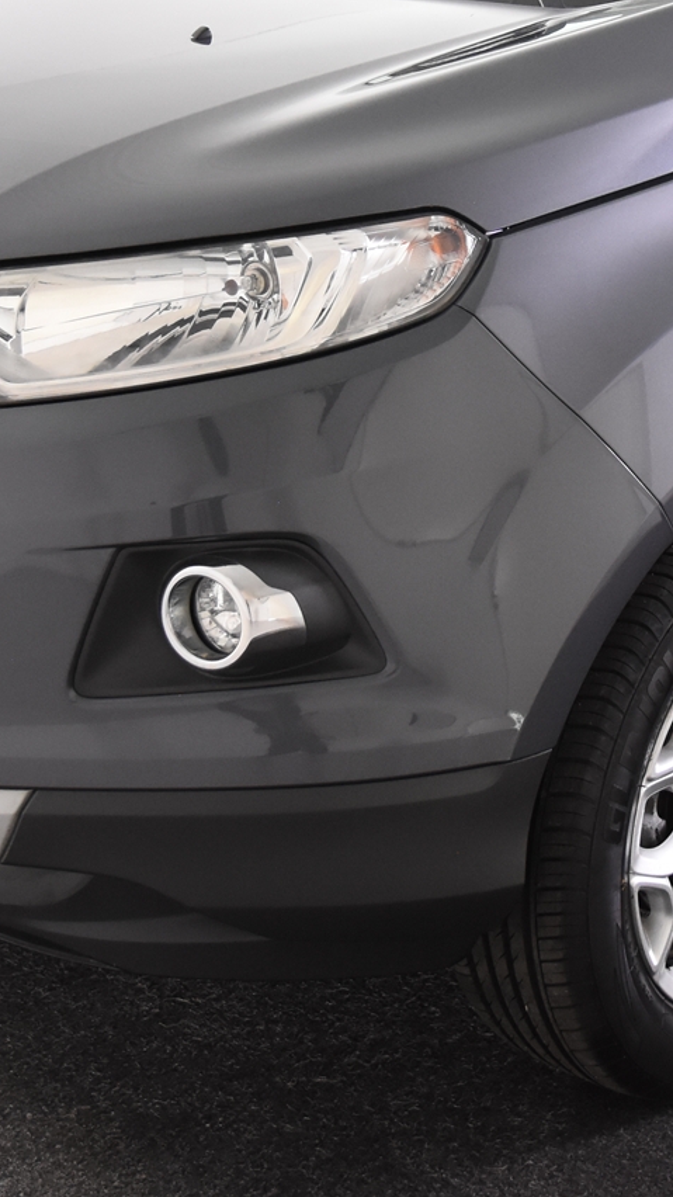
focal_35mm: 85
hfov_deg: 14.2
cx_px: 518
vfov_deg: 24.8
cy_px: 306
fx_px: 2698
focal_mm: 24
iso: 1600
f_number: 4
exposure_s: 1/60
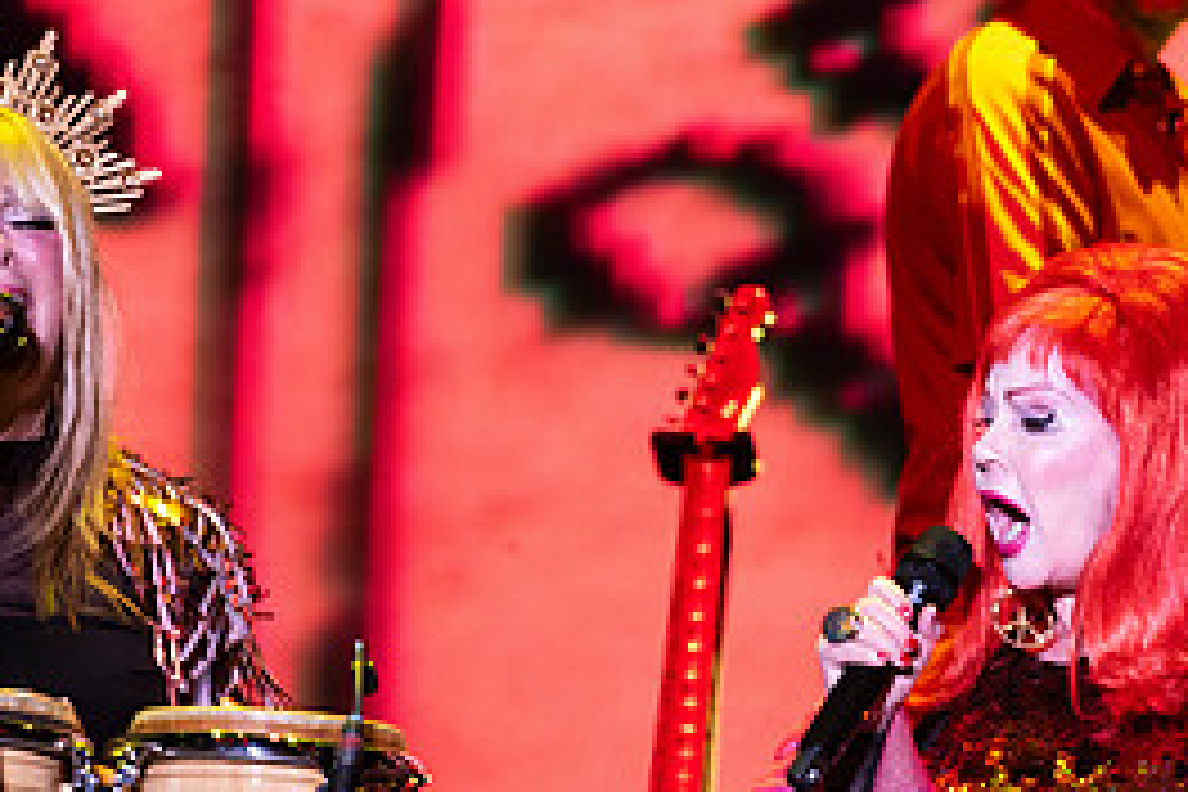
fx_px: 49331
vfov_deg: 0.9
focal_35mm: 1495
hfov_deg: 1.4
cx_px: 589
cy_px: 380
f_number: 6.3
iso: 2500
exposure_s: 1/160
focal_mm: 600
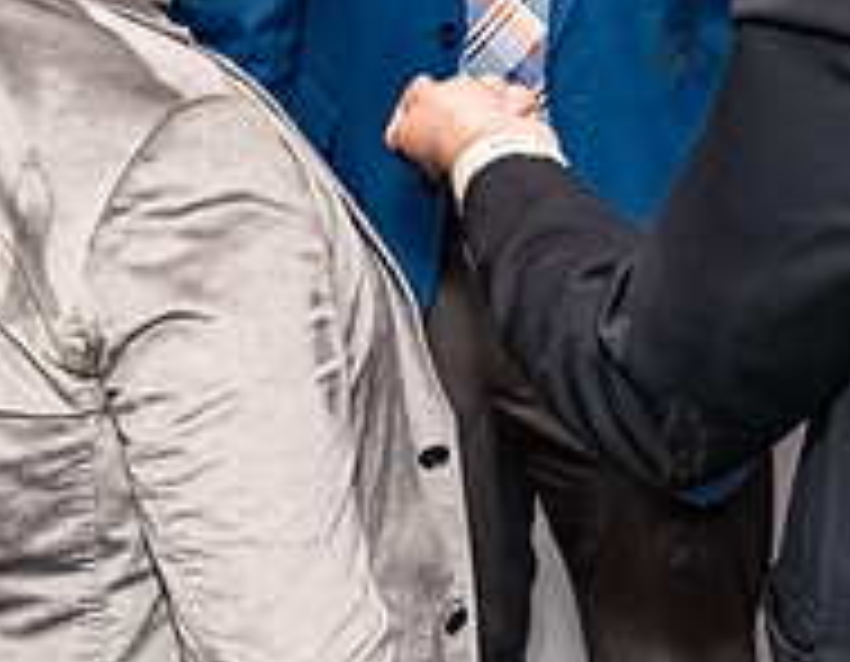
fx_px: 3285
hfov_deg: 14.2
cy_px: 101
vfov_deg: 11.4
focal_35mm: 132
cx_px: 1063
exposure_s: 1/400
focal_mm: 35
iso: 8000
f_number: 5
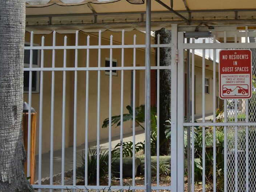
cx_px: 276
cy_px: 56
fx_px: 436
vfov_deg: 24.6
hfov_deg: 29.7
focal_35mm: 59
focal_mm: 18
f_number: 8
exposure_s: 1/250
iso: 100
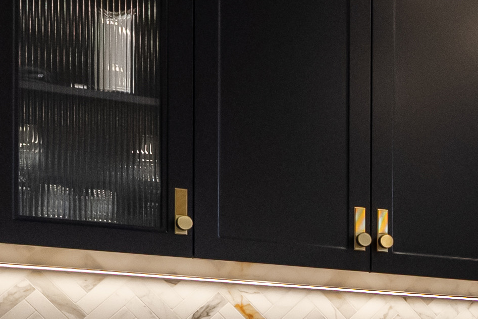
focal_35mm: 121
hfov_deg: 14.1
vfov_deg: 11.0
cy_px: 458
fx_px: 1606
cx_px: 974
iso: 3200
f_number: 7.1
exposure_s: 1/125
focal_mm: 27
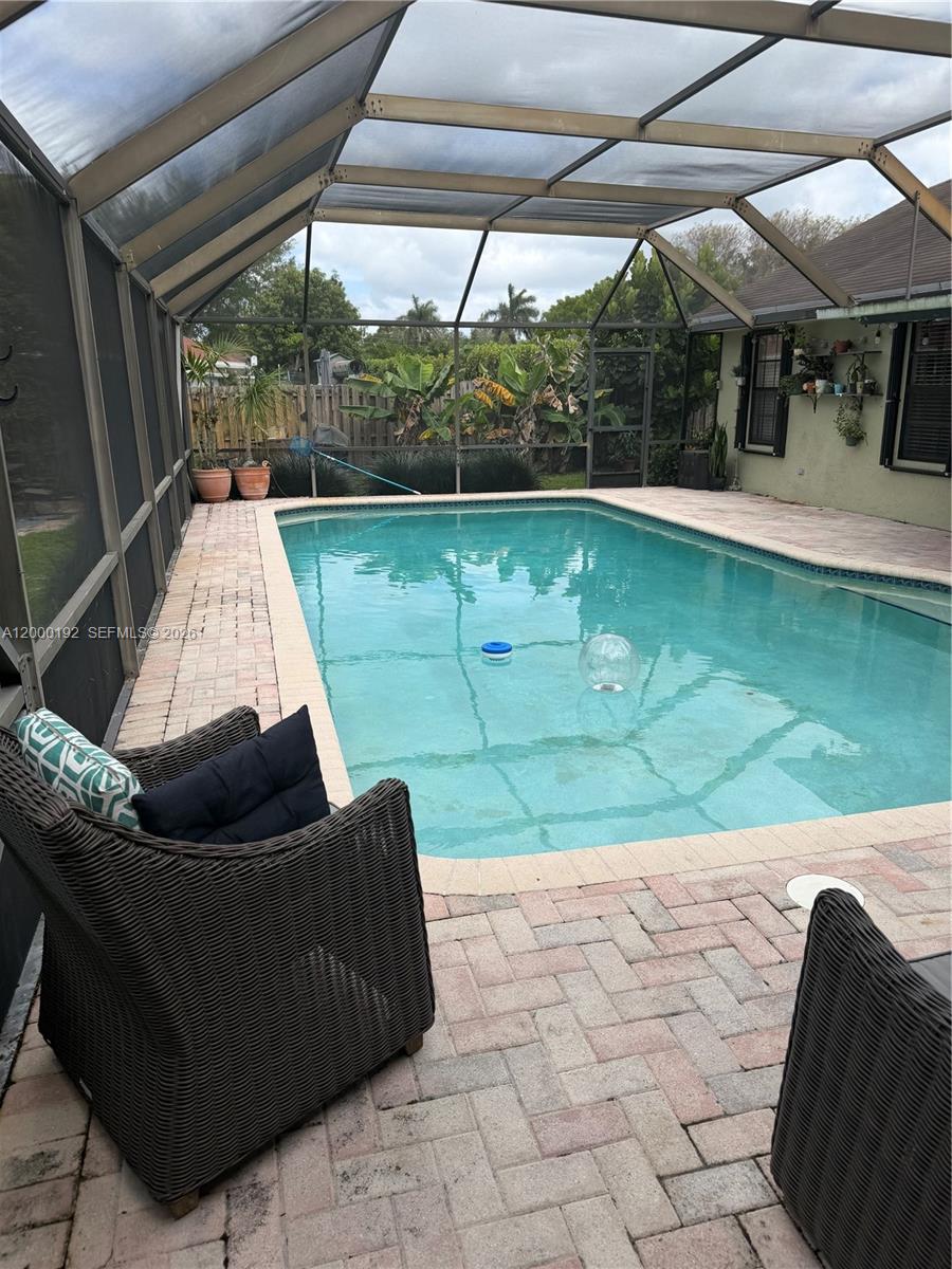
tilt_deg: -15.5
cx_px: 476
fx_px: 880
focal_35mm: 24
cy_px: 634
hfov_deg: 56.8
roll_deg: -0.2
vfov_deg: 71.6
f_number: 1.78
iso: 80
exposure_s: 1/2299
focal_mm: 6.76
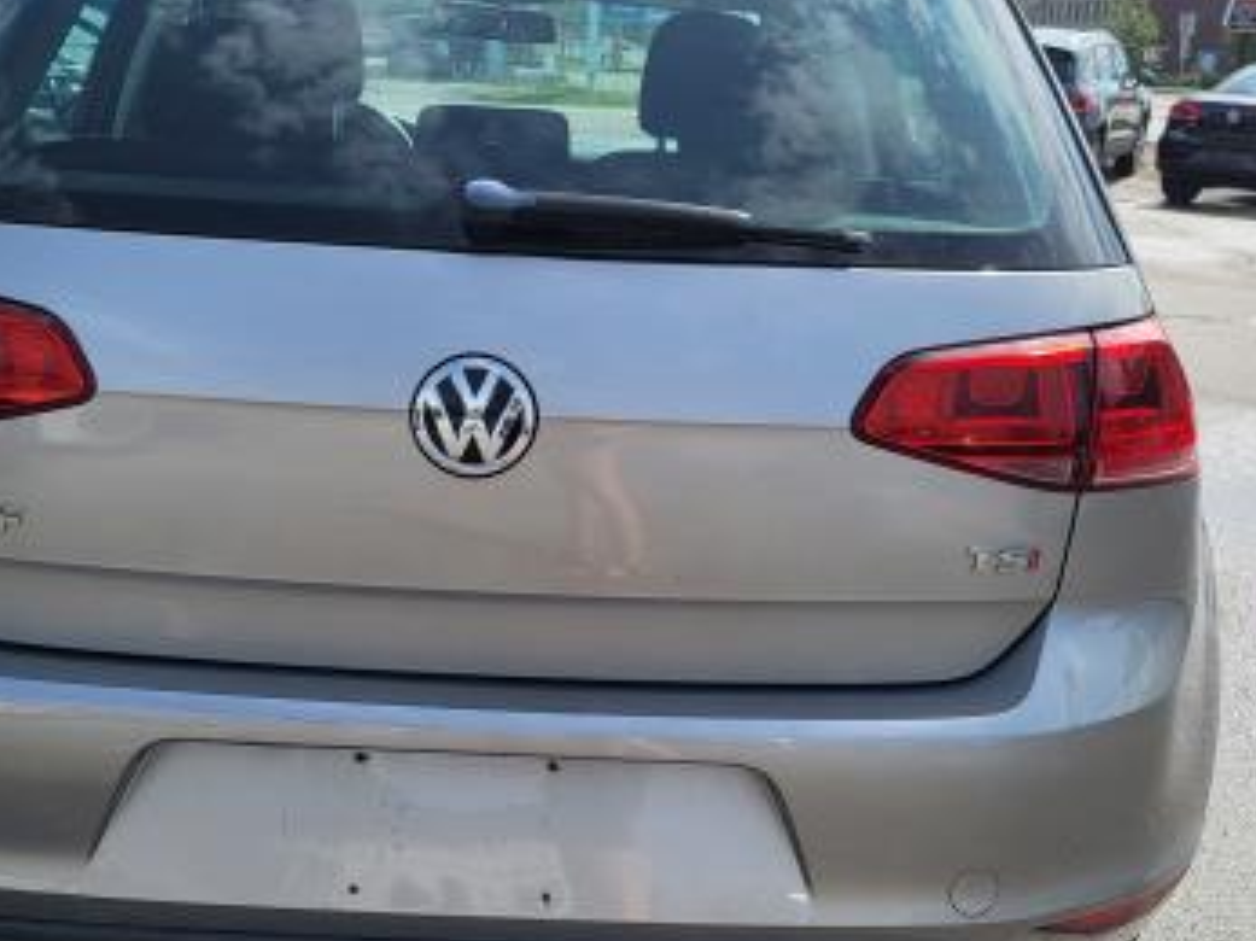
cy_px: 460
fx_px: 1741
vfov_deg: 30.2
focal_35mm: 48
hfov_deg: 39.5
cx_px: 507
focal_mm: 5.4
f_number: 1.8
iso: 40
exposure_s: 1/3134
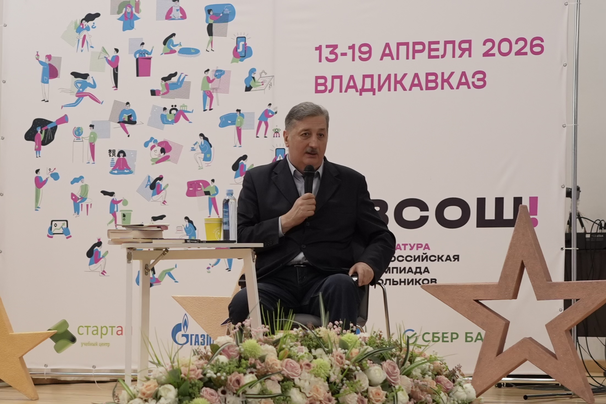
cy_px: 202
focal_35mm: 50
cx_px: 303
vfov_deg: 27.0
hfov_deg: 39.6
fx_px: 842
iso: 640
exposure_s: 1/200
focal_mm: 50
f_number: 2.2
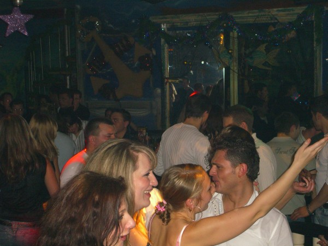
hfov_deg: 24.4
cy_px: 123
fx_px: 758
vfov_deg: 18.4
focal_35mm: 80
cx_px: 164
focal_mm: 16.6
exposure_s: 1/60
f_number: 4.4
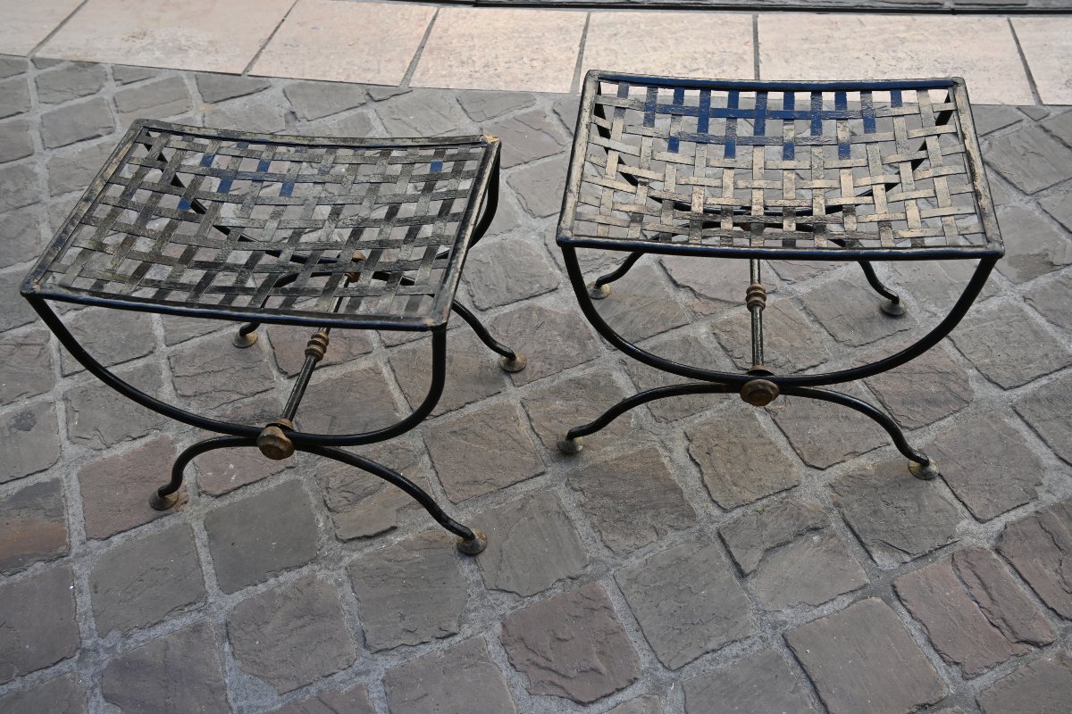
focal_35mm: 33
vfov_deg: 40.0
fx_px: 983
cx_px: 536
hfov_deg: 57.2
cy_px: 357
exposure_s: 1/250
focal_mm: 22
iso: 220
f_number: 4
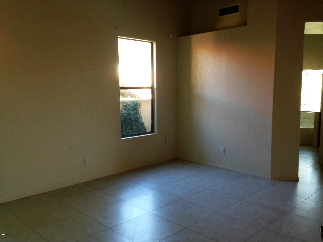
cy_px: 121
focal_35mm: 33
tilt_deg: -6.3
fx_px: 308
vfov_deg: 42.9
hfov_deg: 55.4
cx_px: 162
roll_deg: -0.7
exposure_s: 1/20
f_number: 2.4
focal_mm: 4.12
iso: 64
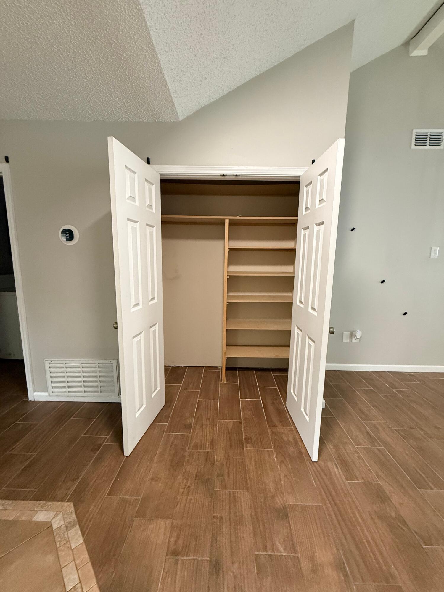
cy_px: 296
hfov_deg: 85.7
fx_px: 239
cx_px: 222
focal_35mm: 14
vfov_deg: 102.1
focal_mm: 2.22
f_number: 2.2
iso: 500
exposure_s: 1/60
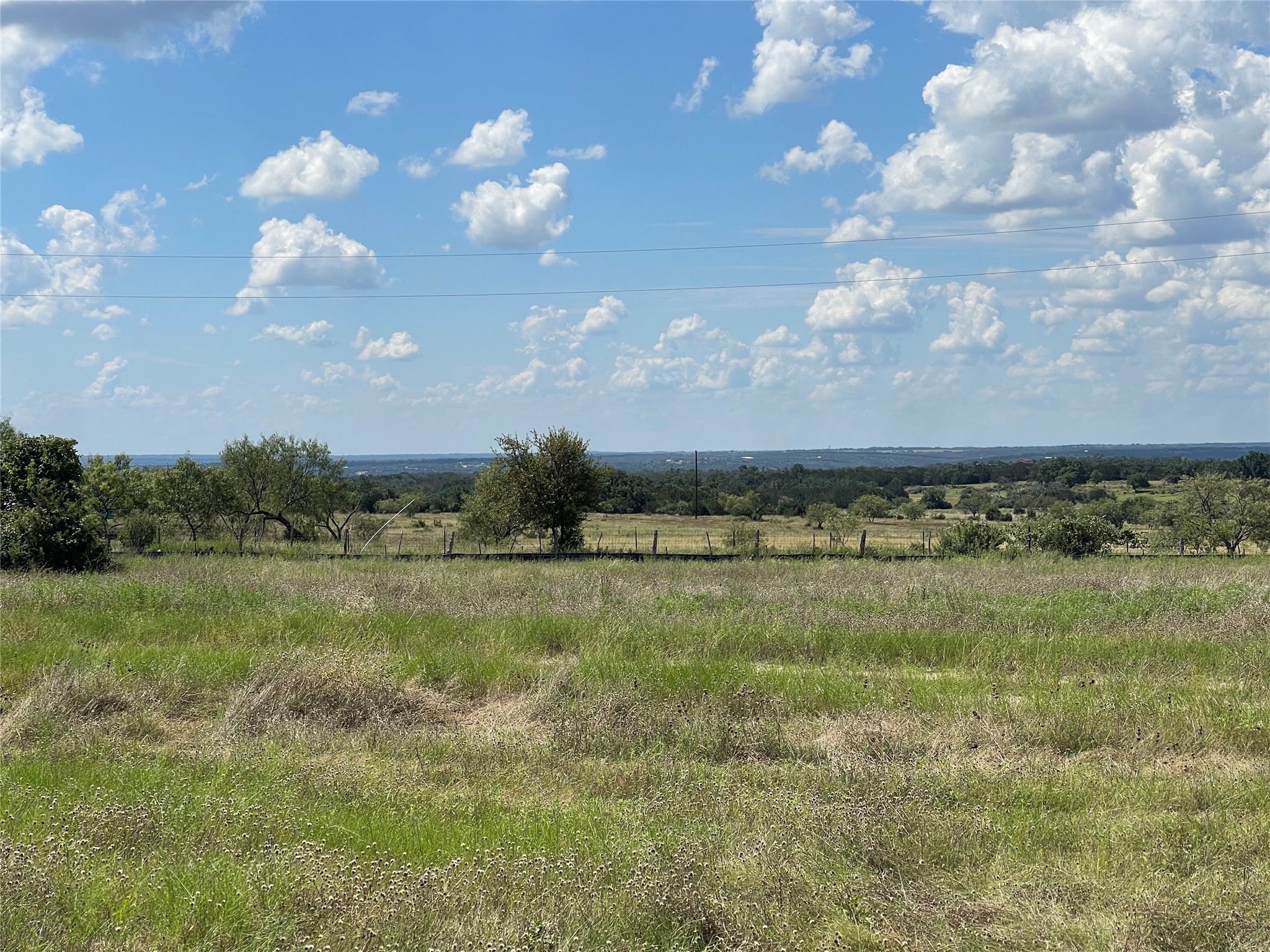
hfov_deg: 30.3
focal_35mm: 64
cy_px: 476
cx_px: 635
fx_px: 2348
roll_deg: +0.8
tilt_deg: -1.2
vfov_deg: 22.9
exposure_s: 1/2273
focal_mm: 7.5
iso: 20
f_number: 2.2
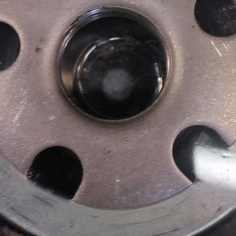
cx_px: 89
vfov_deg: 25.3
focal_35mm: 67
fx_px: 517
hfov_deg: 25.6
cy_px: 52
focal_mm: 4.74
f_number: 1.79
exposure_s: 1/50
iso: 110
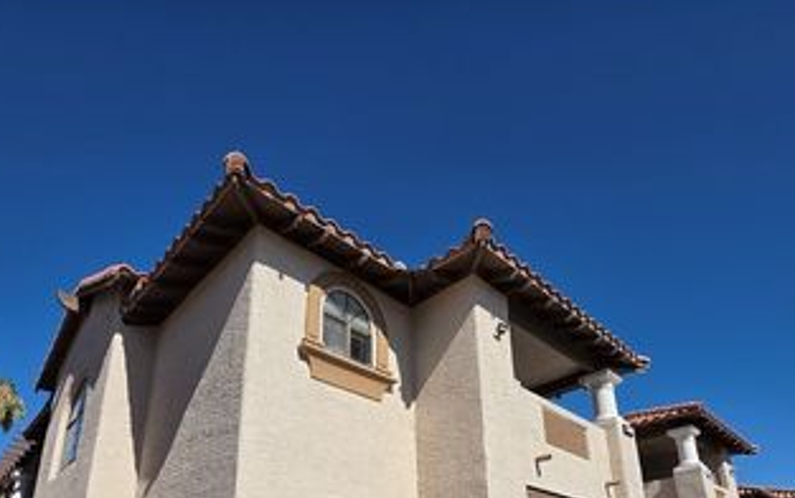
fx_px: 477
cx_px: 394
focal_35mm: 22
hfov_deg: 79.6
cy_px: 448
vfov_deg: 49.2
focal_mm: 2.2
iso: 40
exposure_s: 1/3758
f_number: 1.9
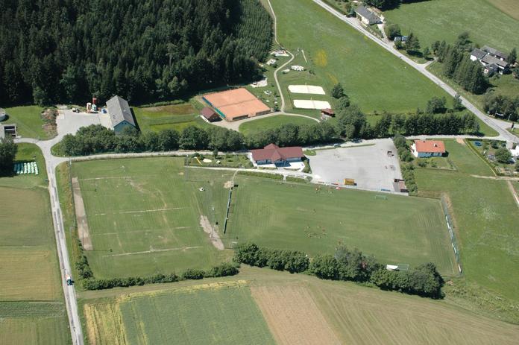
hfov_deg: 41.1
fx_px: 691
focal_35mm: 48
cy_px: 172
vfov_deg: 28.0
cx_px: 260
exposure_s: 1/320
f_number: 9
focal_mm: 32
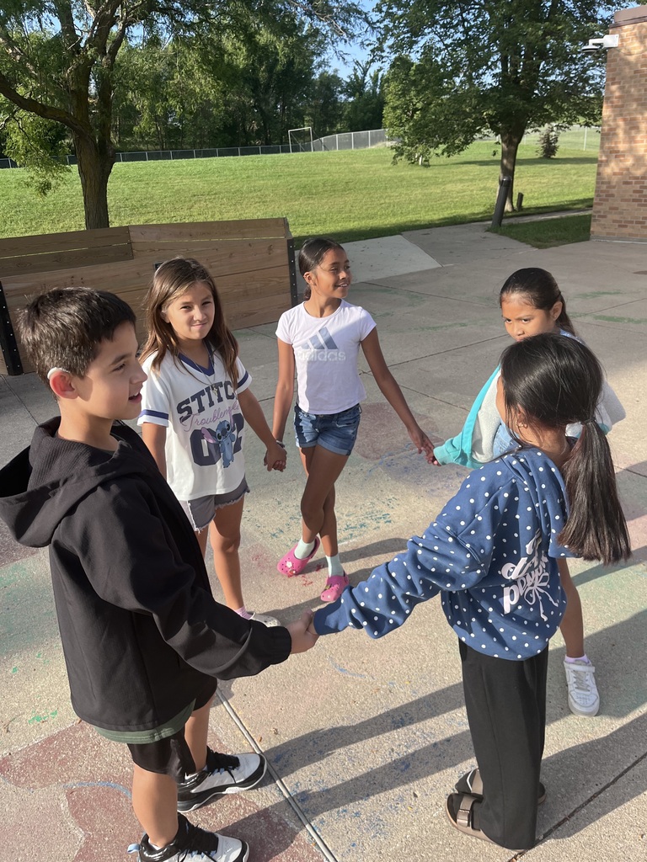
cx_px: 324
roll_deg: +3.1
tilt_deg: -23.1
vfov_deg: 67.3
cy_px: 431
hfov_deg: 53.1
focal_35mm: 26
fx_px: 648
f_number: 1.6
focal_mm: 5.1
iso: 50
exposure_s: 1/1441
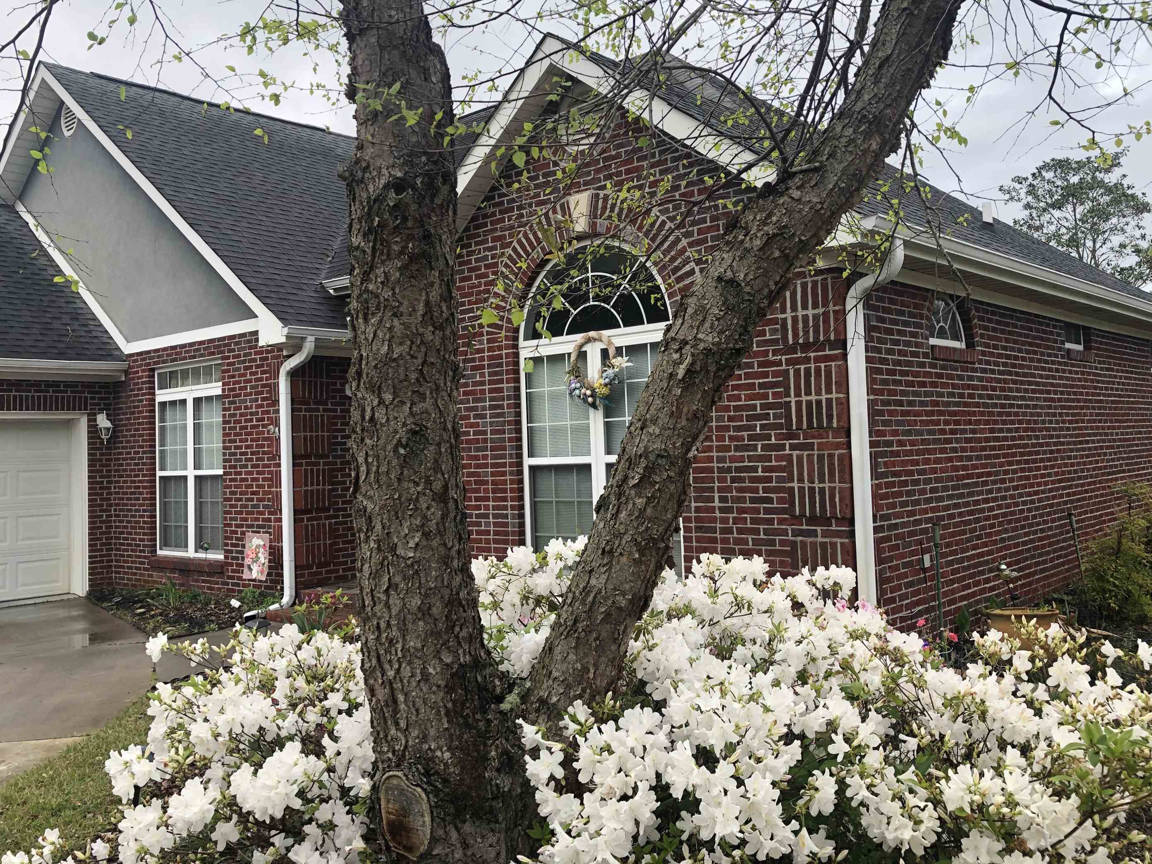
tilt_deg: +4.6
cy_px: 392
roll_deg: +3.1
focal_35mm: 31
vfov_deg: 45.4
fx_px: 1032
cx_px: 584
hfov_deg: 58.4
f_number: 1.8
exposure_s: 1/941
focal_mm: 3.99
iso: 20
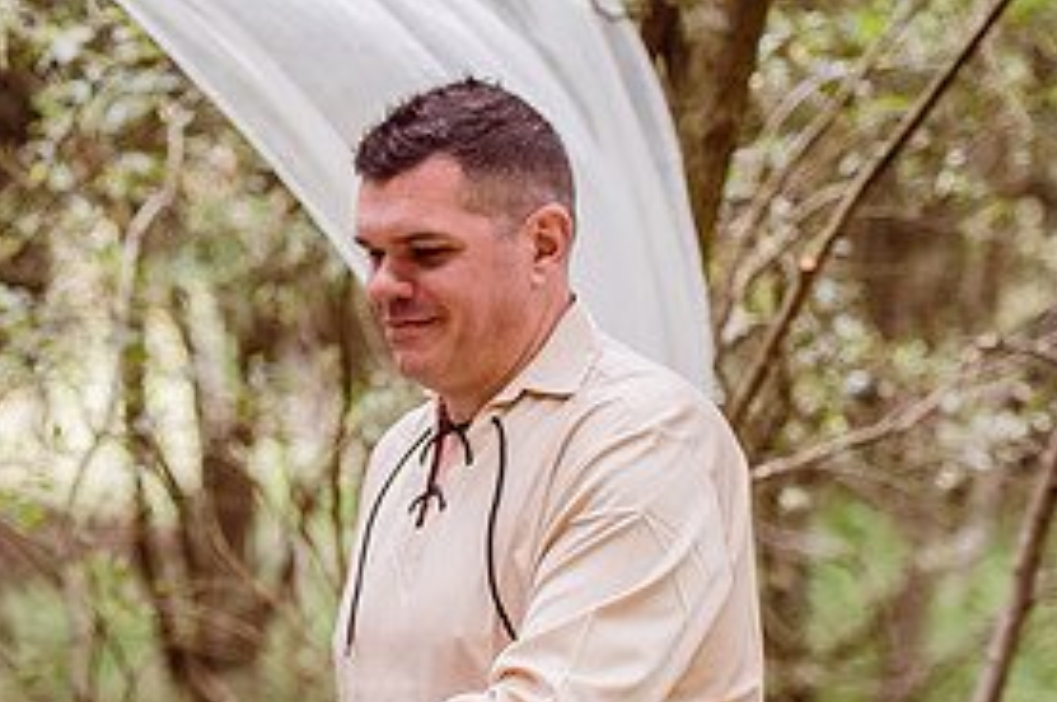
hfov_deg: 11.9
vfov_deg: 7.9
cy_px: 612
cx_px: 122
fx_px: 5044
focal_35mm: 172
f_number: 3.2
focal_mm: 82
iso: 500
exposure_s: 1/200
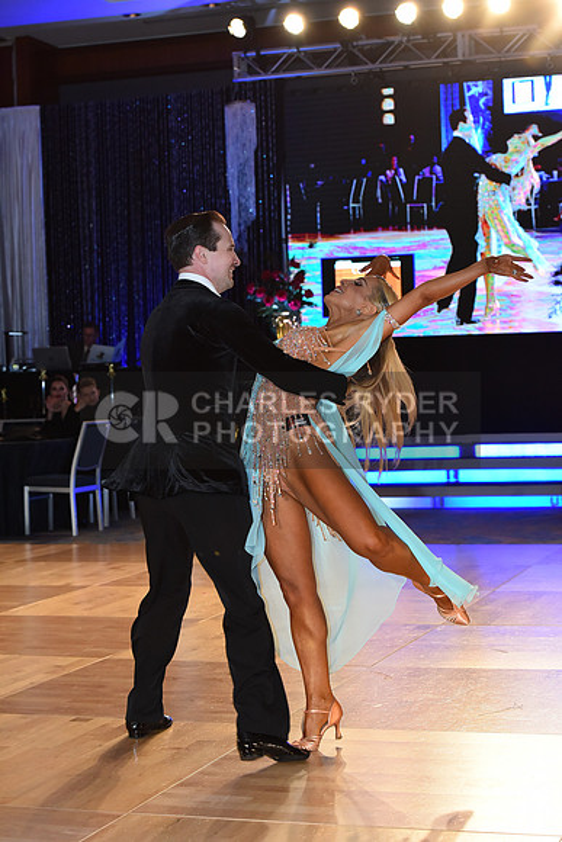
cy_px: 421
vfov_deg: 28.8
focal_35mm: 70
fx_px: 1638
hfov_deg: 19.5
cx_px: 281
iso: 2000
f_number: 5
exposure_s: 1/320
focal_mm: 70
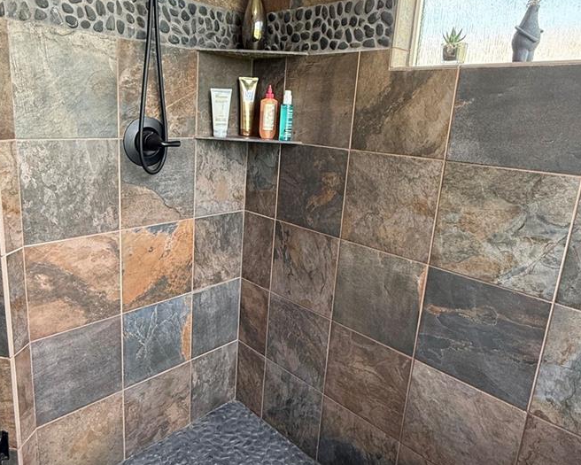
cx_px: 244
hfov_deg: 67.7
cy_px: 212
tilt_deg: -12.5
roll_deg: -3.2
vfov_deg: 56.7
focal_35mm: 25
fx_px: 430
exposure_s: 1/99
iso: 250
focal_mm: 2.22
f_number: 2.2
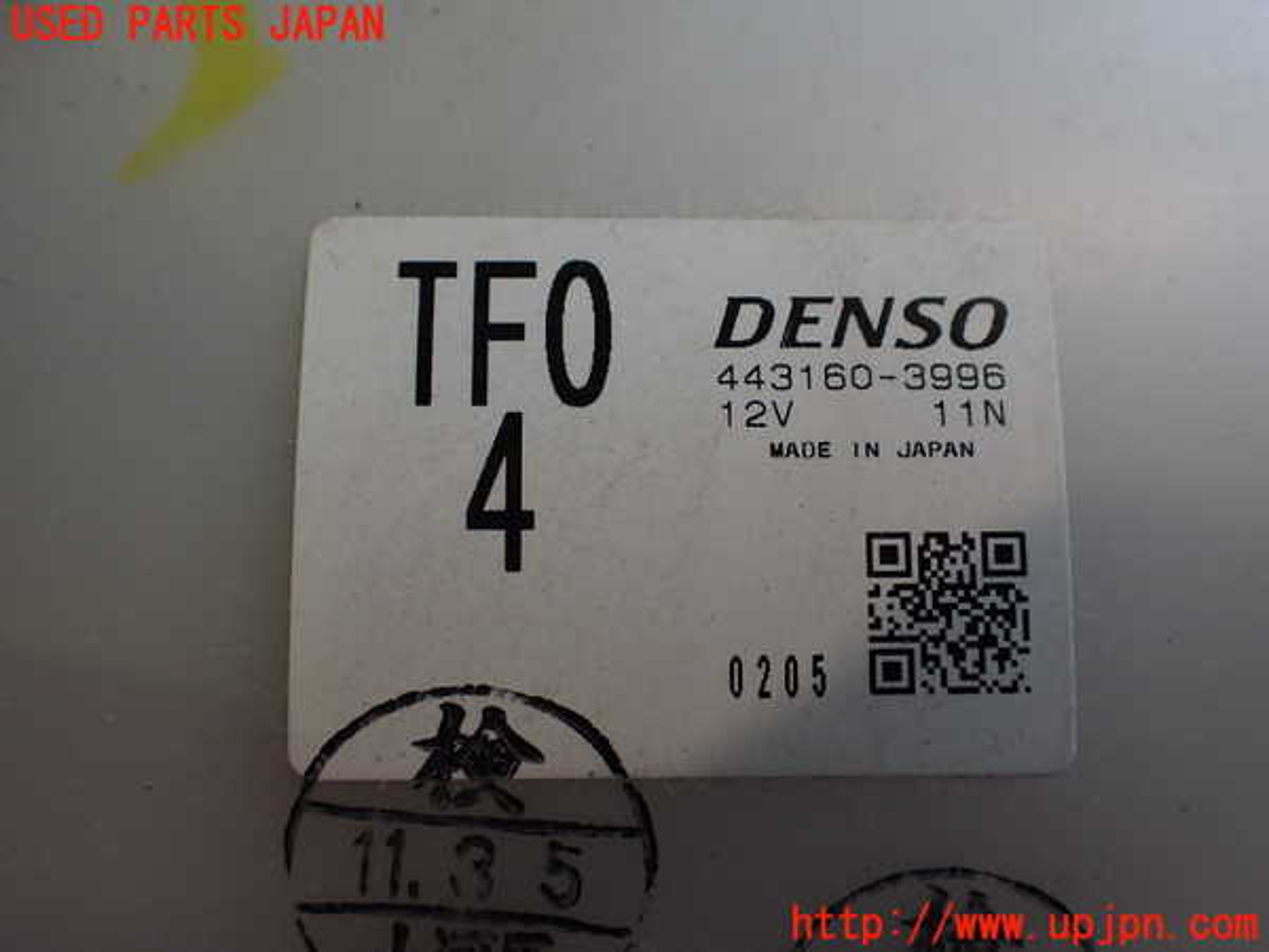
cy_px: 476
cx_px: 634
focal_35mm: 30
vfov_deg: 46.8
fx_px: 1100
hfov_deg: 60.0
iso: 160
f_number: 2.3
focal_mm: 5.4
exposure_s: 1/125
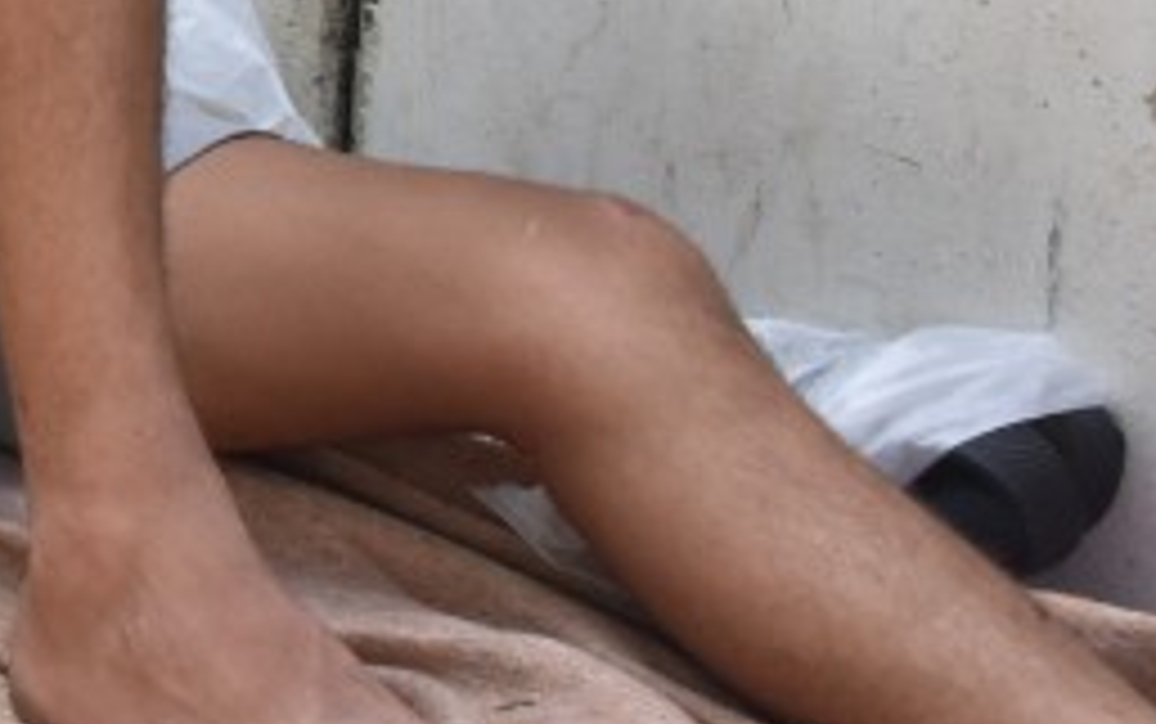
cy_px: -504
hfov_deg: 10.8
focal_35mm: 171
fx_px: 5391
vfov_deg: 7.5
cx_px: -1421
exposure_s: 1/200
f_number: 7.1
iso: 400
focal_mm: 24
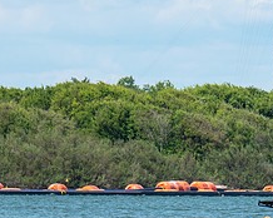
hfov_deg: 2.6
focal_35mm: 749
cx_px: 272
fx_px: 6046
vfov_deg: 2.1
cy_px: 214
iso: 200
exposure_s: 1/280
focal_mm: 200
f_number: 9
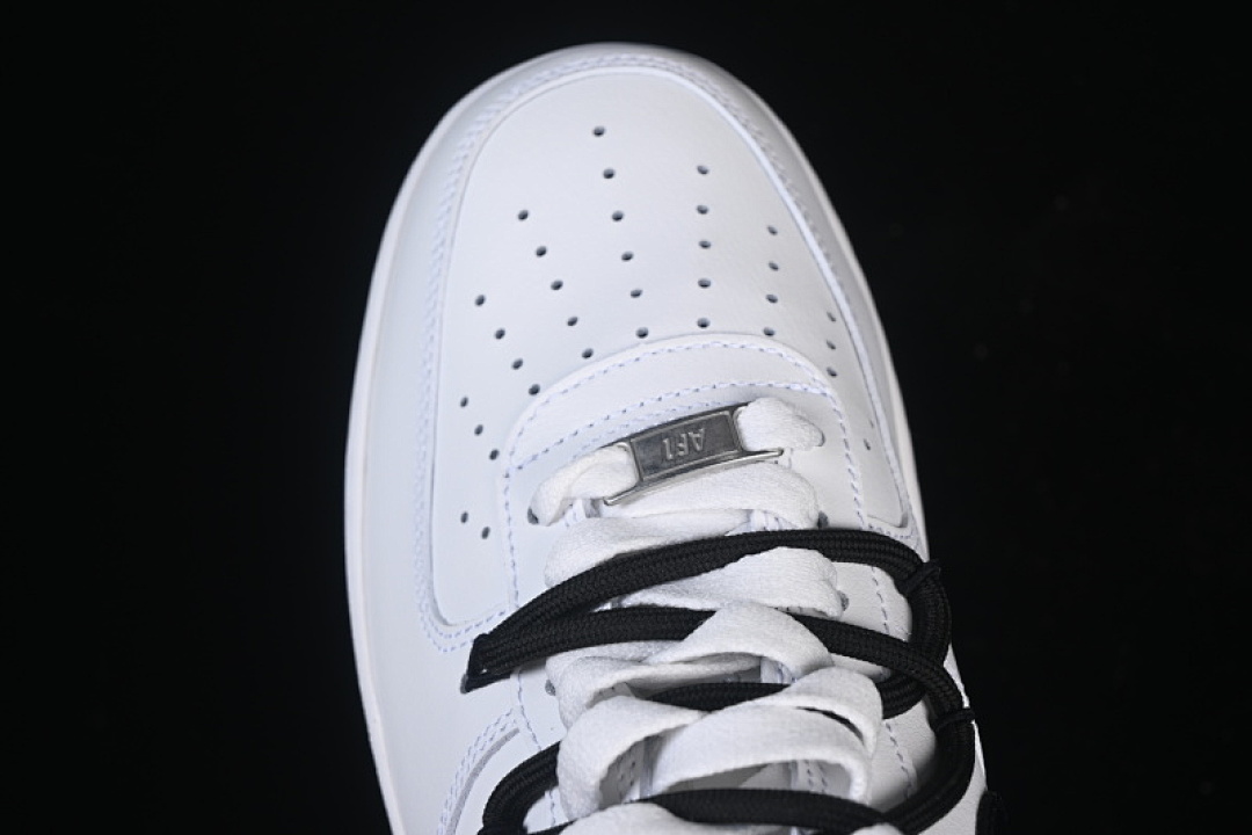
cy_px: 418
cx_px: 626
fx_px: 2608
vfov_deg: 18.2
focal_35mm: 75
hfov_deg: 27.0
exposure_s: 1/100
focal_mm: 50
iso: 160
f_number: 7.1
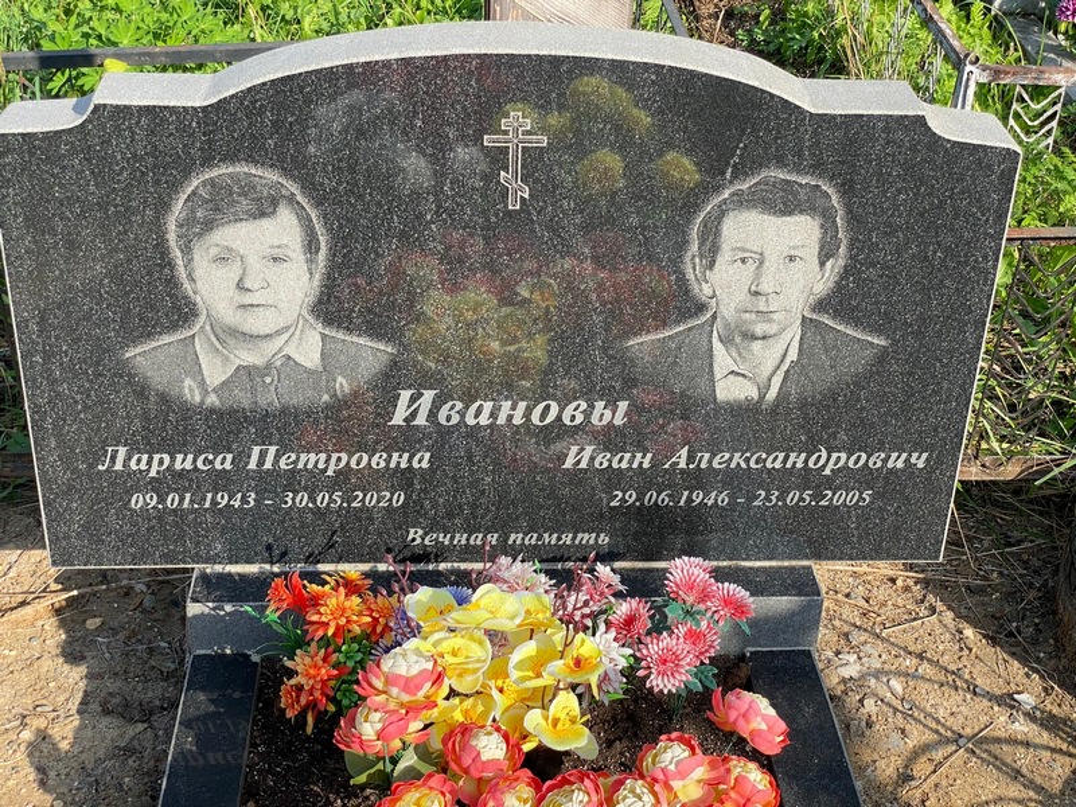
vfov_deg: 28.0
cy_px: 404
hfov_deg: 36.8
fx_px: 1616
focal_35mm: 52
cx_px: 538
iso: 20
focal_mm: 6
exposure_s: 1/761
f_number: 2
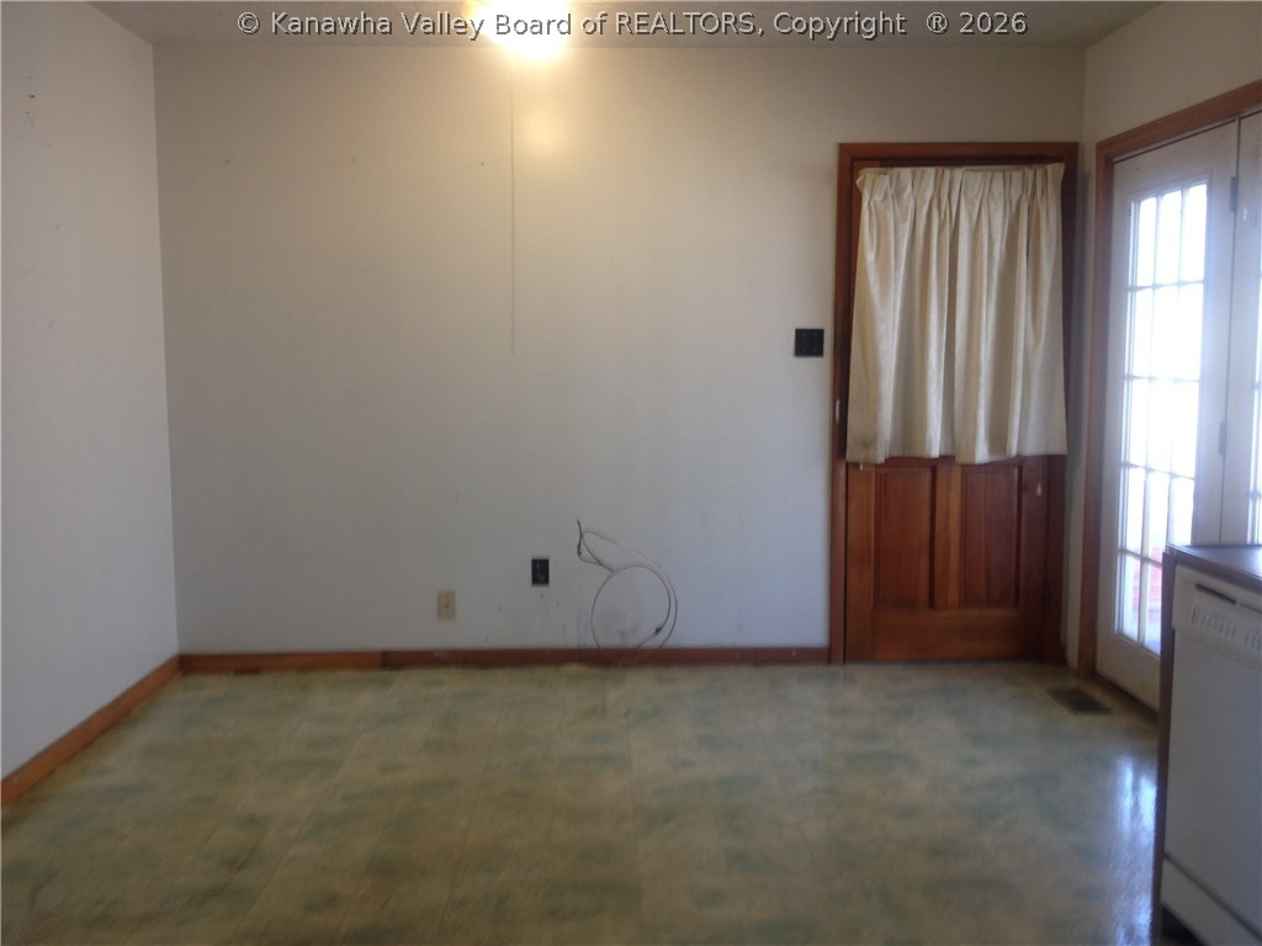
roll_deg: -1.0
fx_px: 1276
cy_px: 473
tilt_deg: -8.1
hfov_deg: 52.6
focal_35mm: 35
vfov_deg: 40.7
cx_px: 631
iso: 50
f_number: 2.4
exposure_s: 1/20
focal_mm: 4.28
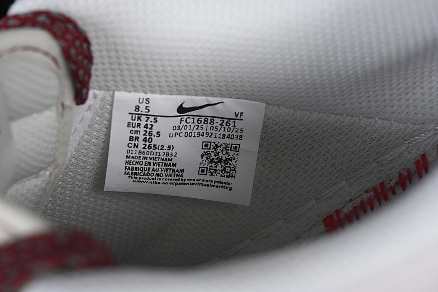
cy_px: 146
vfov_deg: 18.2
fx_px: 912
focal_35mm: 75
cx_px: 219
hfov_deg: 27.0
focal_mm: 50
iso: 160
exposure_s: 1/80
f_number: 7.1
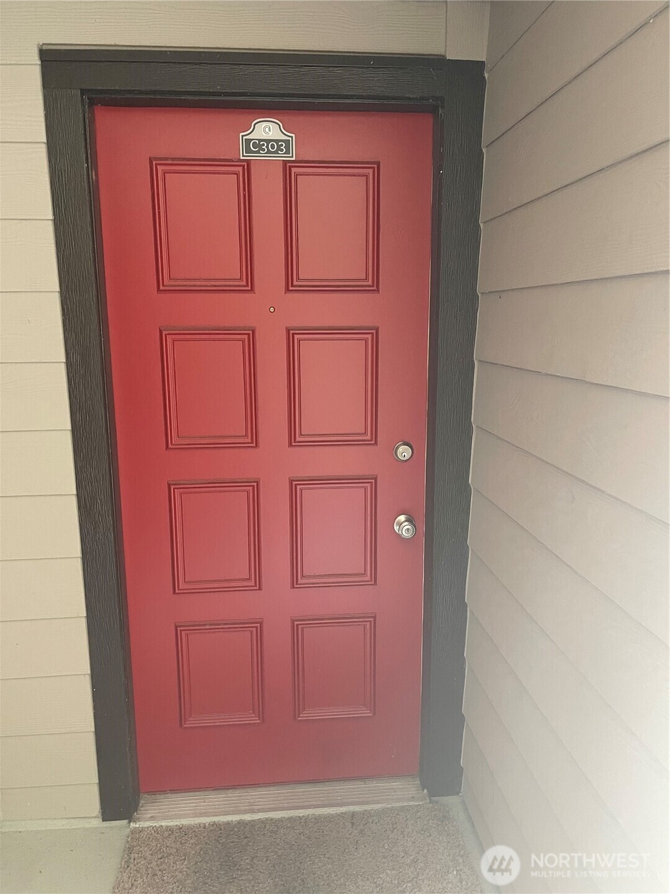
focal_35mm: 25
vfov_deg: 69.4
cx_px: 335
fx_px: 645
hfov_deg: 54.9
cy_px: 447
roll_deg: +1.1
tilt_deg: -10.7
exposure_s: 1/60
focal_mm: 5.1
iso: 400
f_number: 1.6
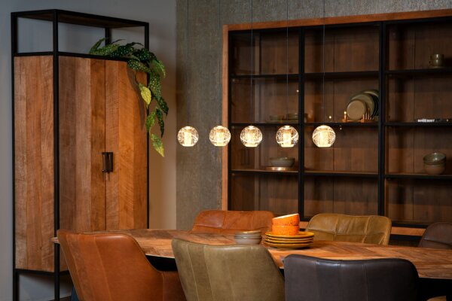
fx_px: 942
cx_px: 226
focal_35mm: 75
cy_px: 150
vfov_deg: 18.2
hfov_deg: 27.0
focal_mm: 75
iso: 200
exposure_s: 1/30
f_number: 8
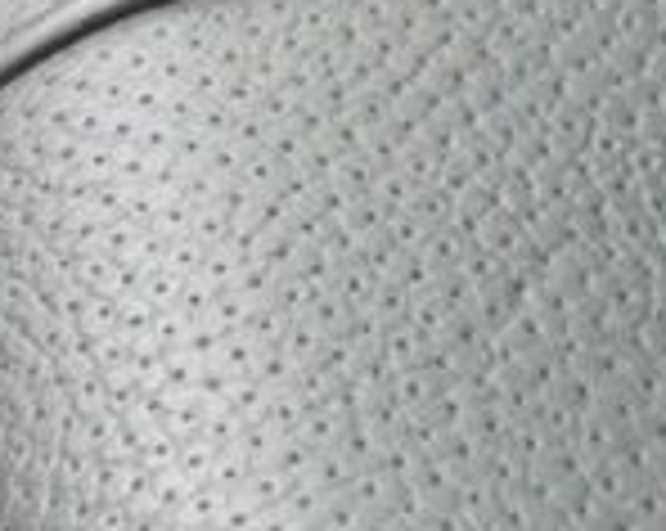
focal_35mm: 156
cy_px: 1368
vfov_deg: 8.8
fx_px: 3071
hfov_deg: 9.2
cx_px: -1503
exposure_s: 1/800
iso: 2000
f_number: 4
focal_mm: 16
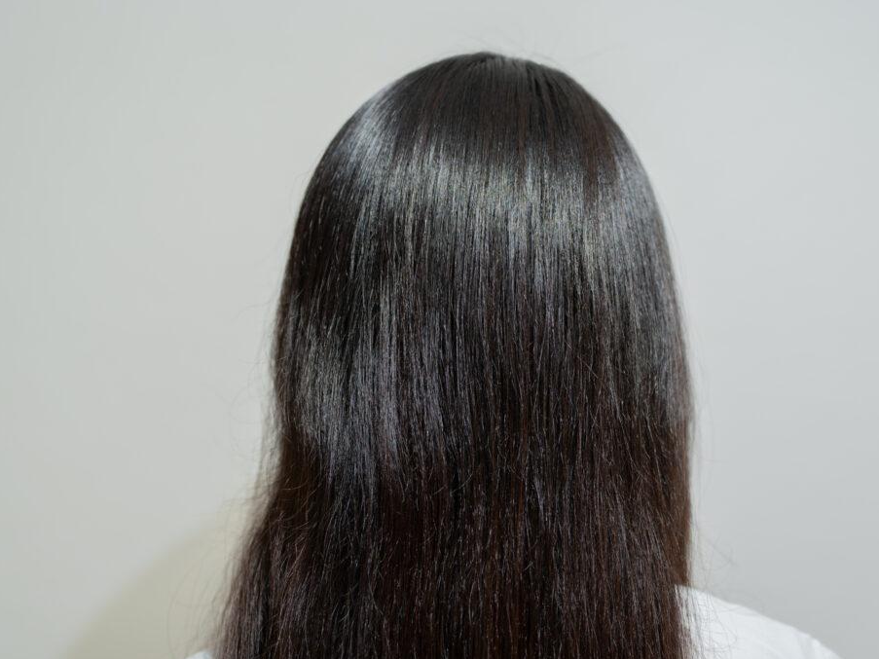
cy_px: 340
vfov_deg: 11.9
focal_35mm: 125
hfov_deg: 15.8
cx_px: 492
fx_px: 3174
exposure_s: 1/160
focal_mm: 86
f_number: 2.8
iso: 200
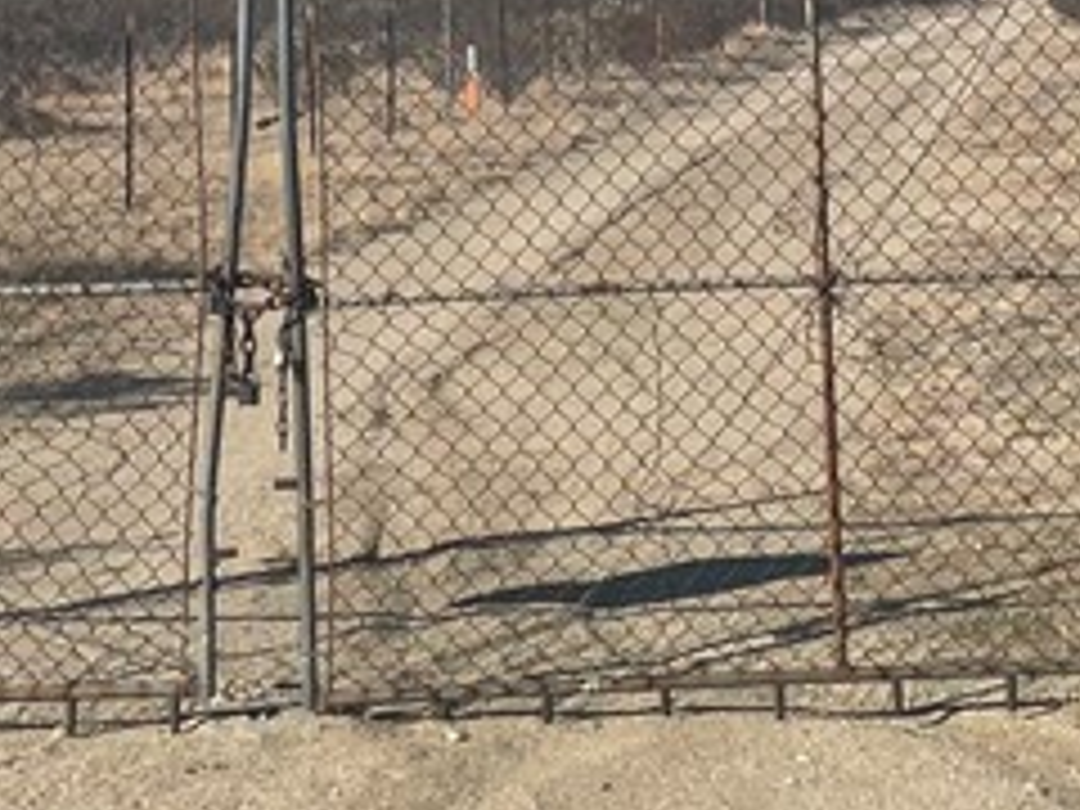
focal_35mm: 111
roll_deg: +2.4
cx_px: 909
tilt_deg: +5.0
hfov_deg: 17.5
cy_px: -266
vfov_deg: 12.9
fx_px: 3463
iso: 32
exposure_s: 1/5291
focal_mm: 4.2
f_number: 1.6
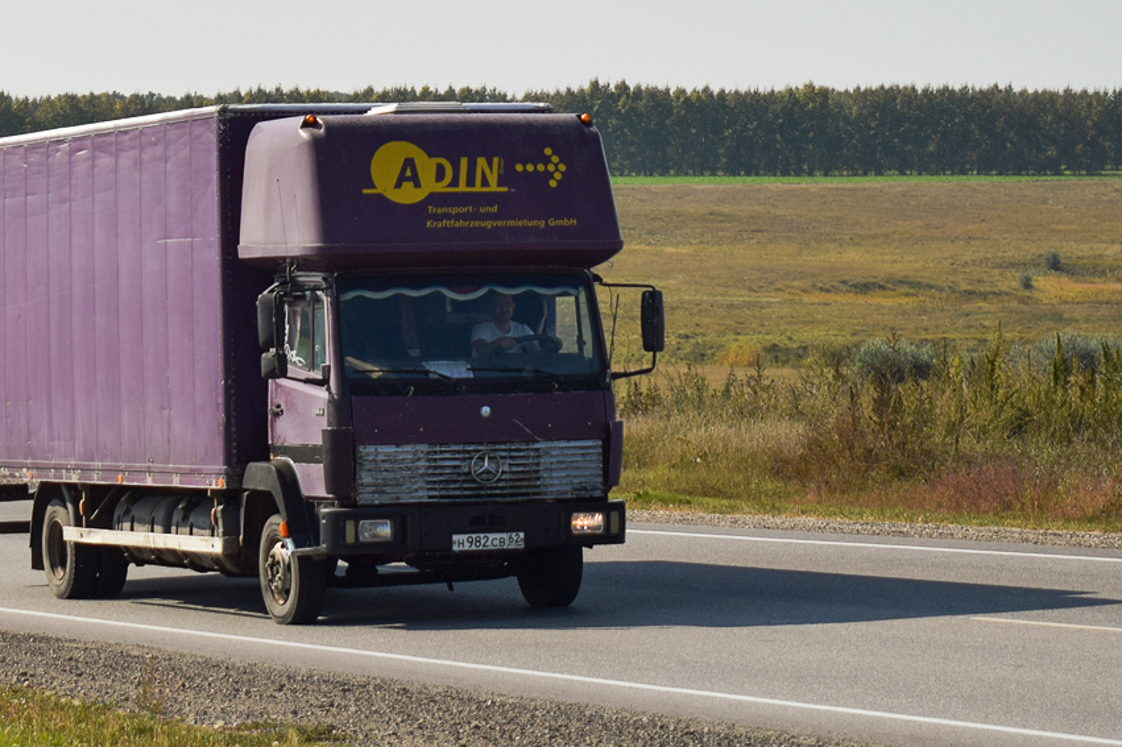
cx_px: 410
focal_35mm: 110
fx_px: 3427
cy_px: 246
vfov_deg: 12.4
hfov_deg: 18.6
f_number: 5.6
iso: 100
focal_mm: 52
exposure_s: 1/1000
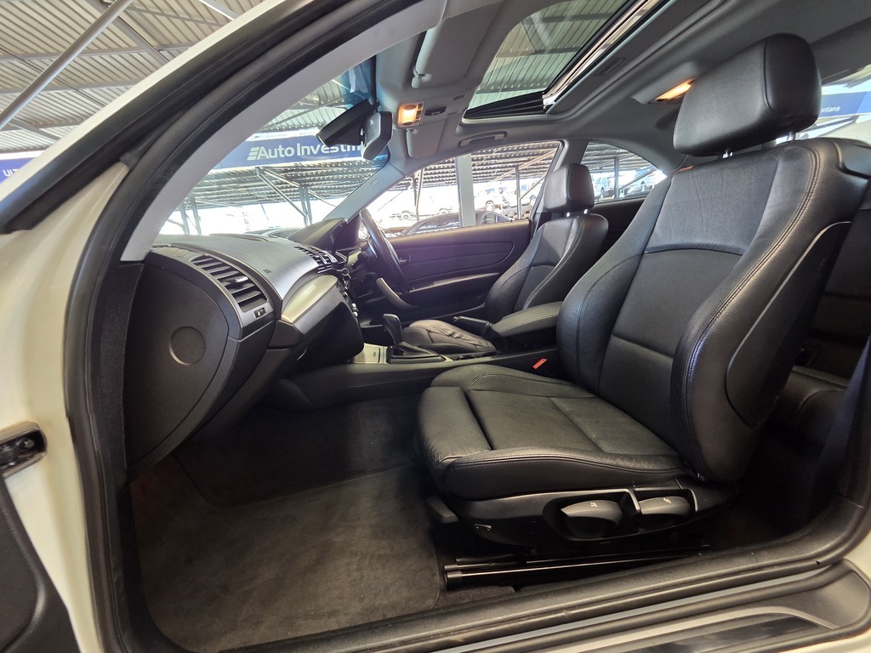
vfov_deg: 89.9
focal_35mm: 13
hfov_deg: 106.2
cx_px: 436
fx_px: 327
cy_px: 326
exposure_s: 1/50
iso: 200
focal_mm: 2.2
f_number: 2.2
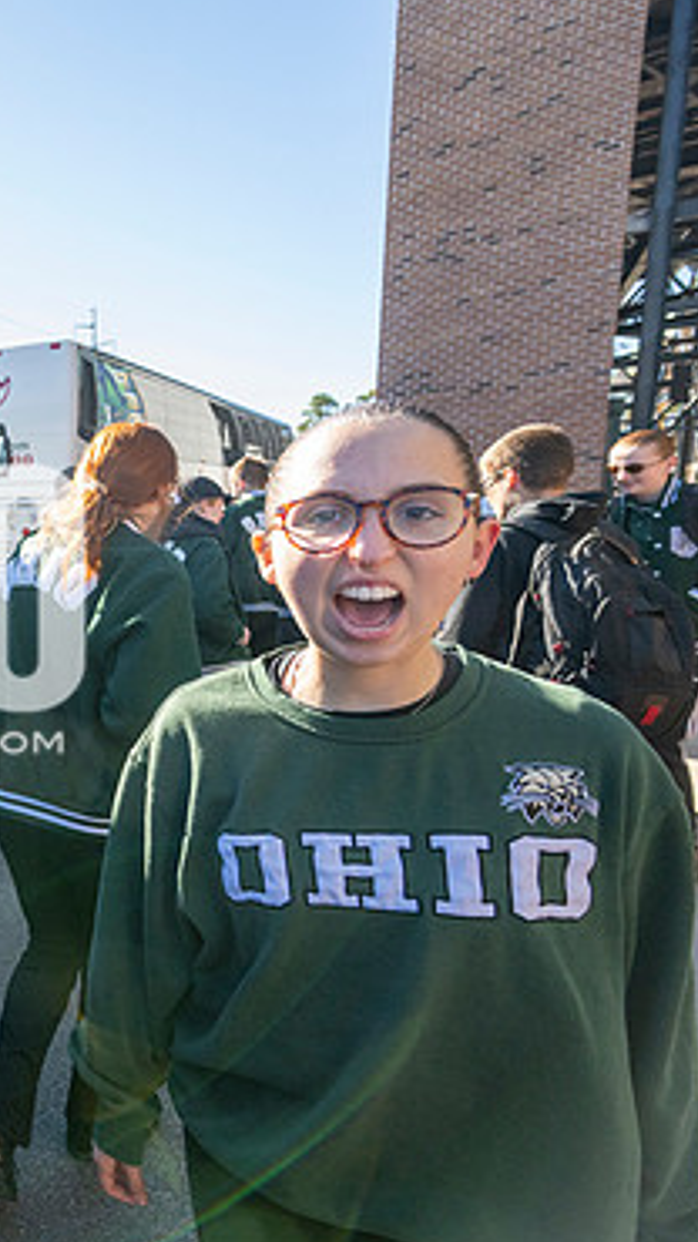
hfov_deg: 36.3
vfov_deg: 78.7
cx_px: -168
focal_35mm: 23
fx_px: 757
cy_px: 623
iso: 1250
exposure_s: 1/2000
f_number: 5
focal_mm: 14
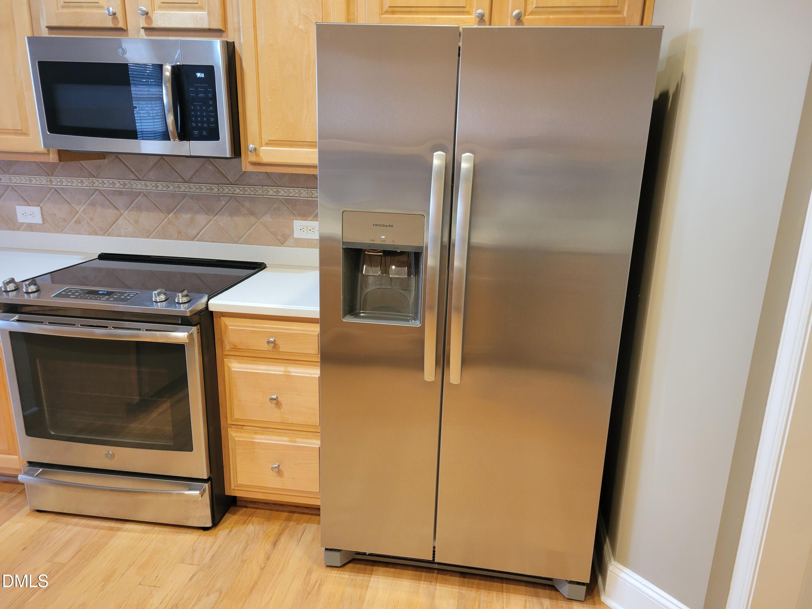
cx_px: 406
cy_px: 304
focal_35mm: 26
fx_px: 610
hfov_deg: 67.3
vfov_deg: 53.1
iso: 250
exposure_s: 1/40
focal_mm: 5.4
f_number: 1.8
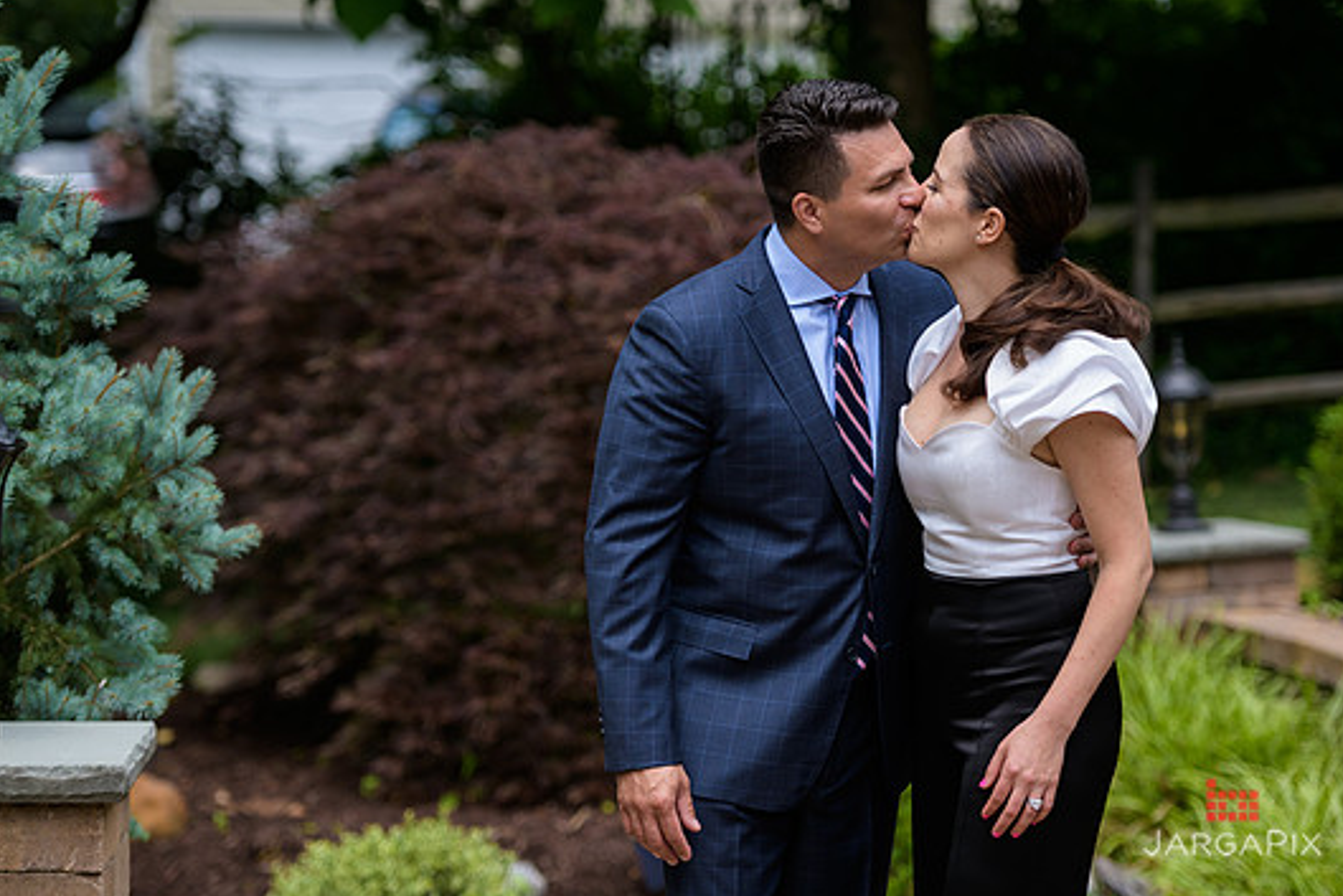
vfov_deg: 10.4
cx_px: 650
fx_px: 4925
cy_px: 414
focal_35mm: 132
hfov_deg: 15.5
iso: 200
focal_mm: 110
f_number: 3.2
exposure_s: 1/1600
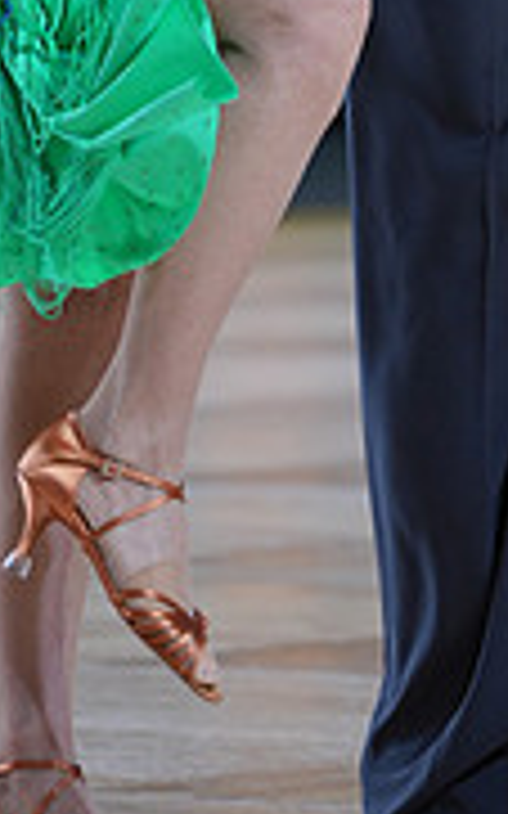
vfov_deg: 3.7
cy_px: -216
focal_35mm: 574
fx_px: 12725
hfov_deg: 2.3
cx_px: 272
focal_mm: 176
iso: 500
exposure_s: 1/400
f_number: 4
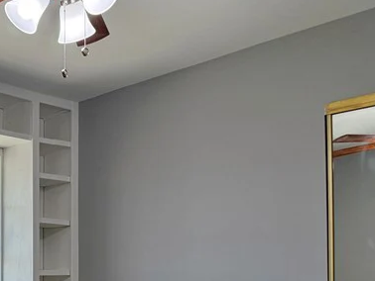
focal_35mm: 65
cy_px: 259
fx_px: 705
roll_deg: -0.3
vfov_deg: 22.0
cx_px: -64
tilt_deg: +1.2
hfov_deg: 26.7
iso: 125
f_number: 1.78
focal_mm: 6.76
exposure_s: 1/227
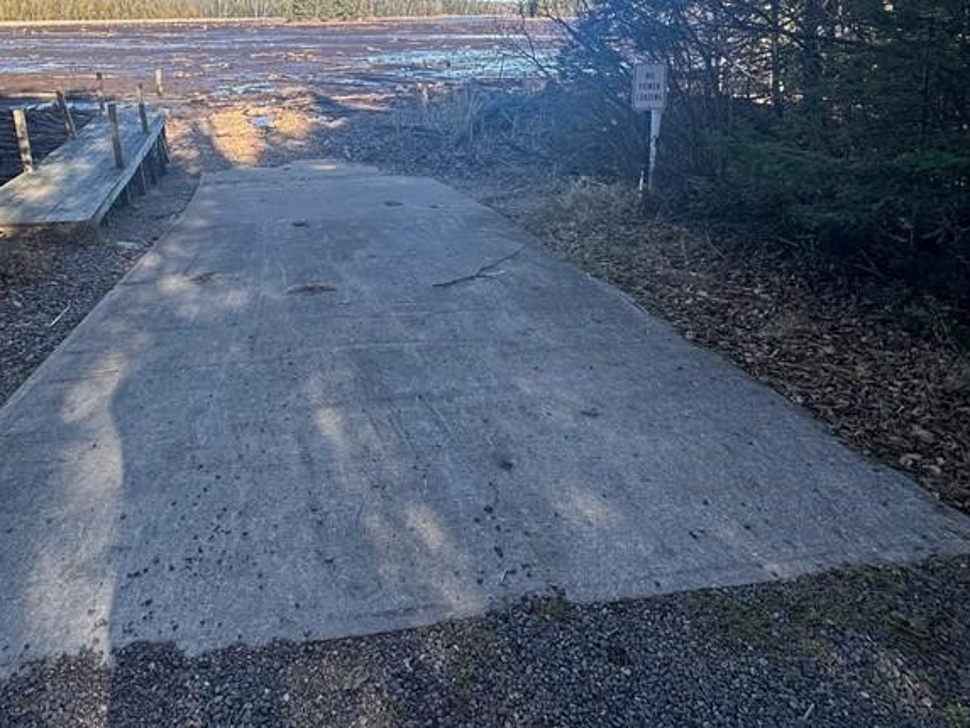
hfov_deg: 68.3
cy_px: 149
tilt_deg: -11.1
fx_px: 701
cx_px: 362
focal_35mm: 25
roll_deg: +0.2
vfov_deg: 51.6
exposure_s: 1/749
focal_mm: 2.22
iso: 40
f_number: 2.2
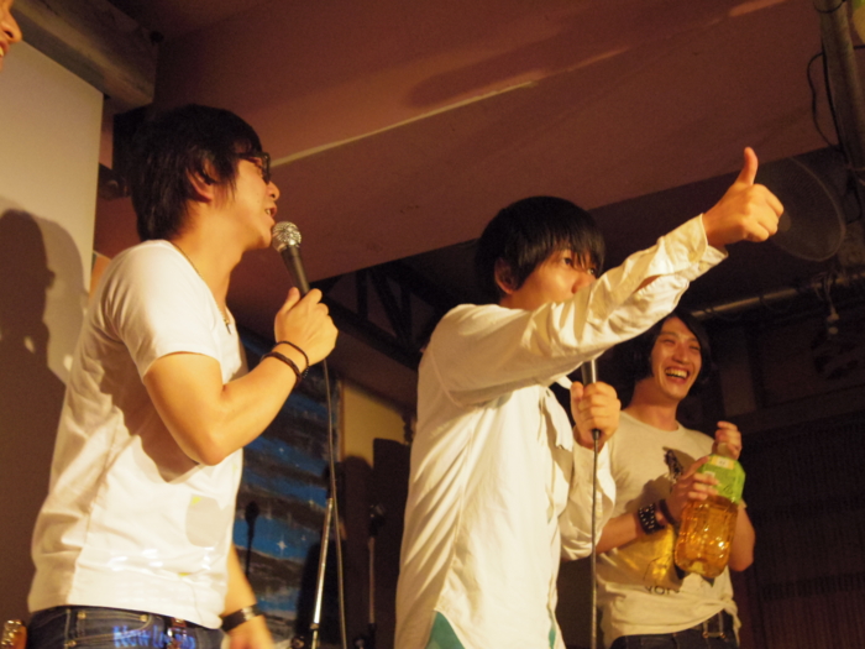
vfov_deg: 30.9
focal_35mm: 47
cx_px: 432
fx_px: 1174
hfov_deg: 40.4
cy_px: 324
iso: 1600
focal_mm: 8.5
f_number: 1.9
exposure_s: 1/60
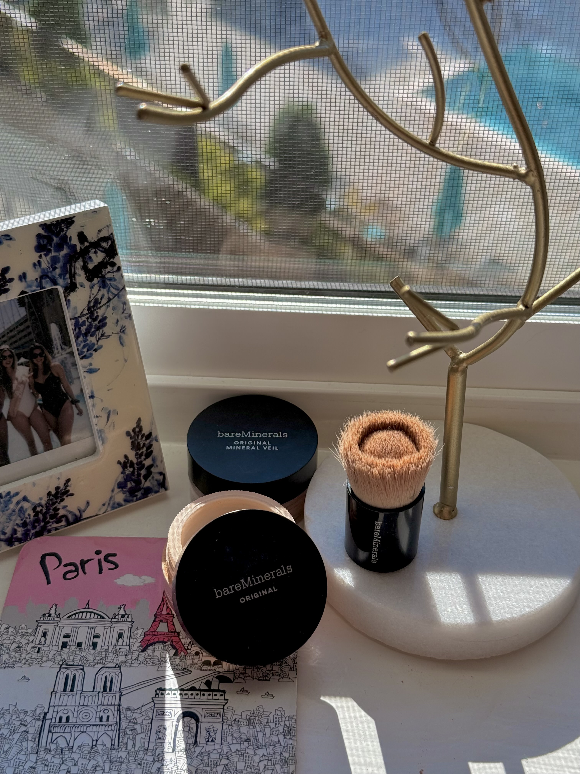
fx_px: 1072
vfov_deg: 39.7
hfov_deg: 30.3
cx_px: 290
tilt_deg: -40.0
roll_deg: -0.9
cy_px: 387
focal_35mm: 48
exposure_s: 1/1285
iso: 64
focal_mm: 6.8
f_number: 1.8
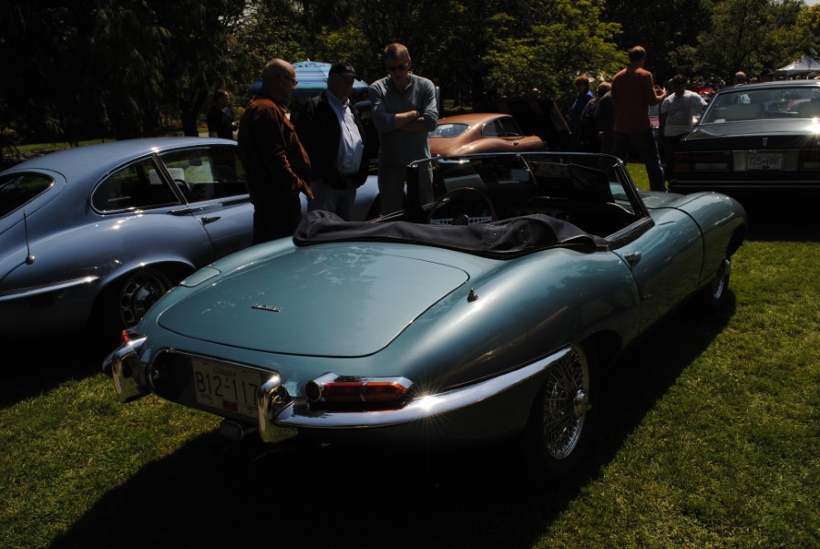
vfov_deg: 40.1
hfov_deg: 57.2
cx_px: 410
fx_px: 752
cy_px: 274
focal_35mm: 33
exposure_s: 1/320
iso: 100
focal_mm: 22
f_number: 11
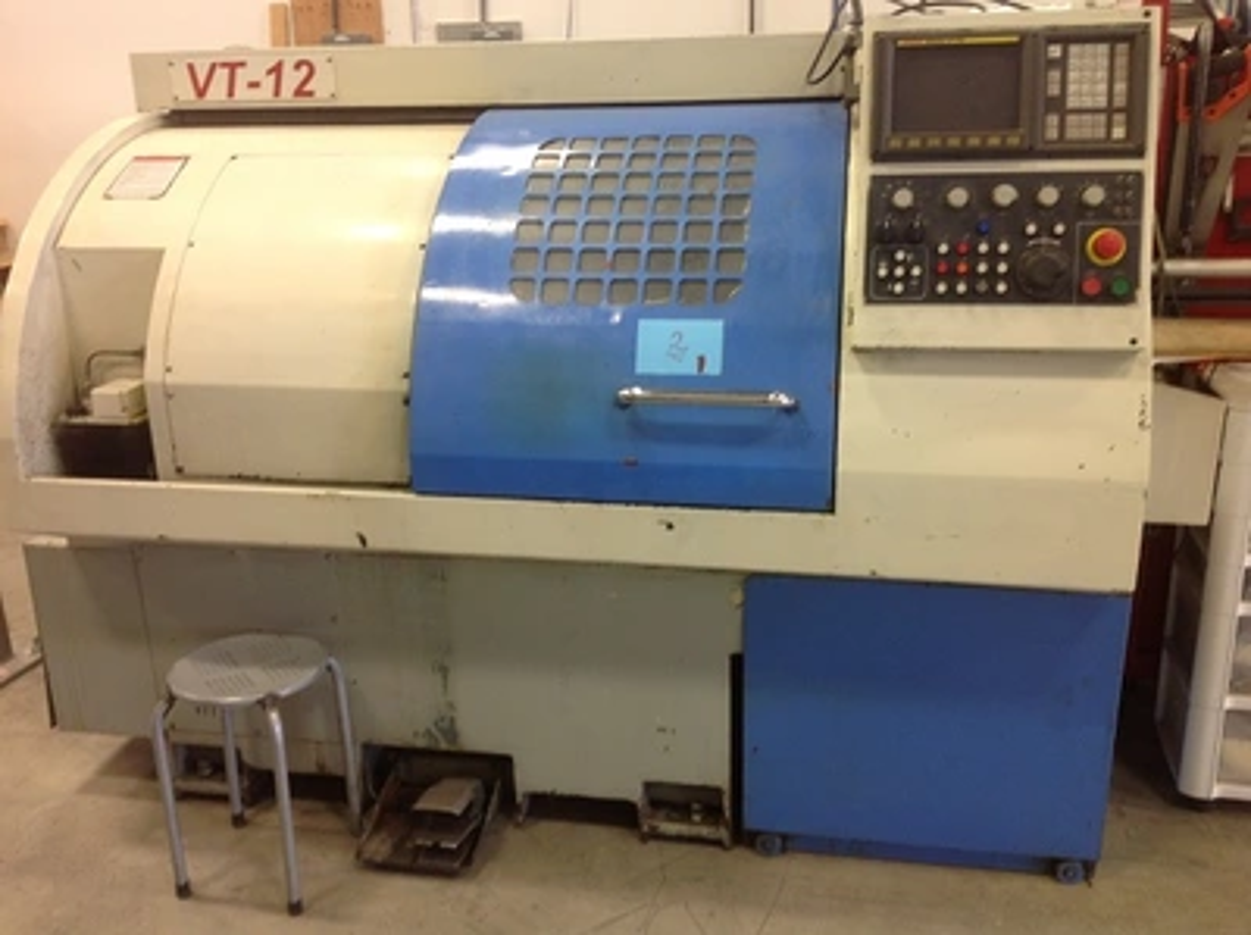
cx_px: 626
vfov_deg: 40.6
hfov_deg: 52.7
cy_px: 468
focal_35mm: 35
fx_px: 1263
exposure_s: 1/20
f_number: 2.4
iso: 64
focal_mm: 4.28
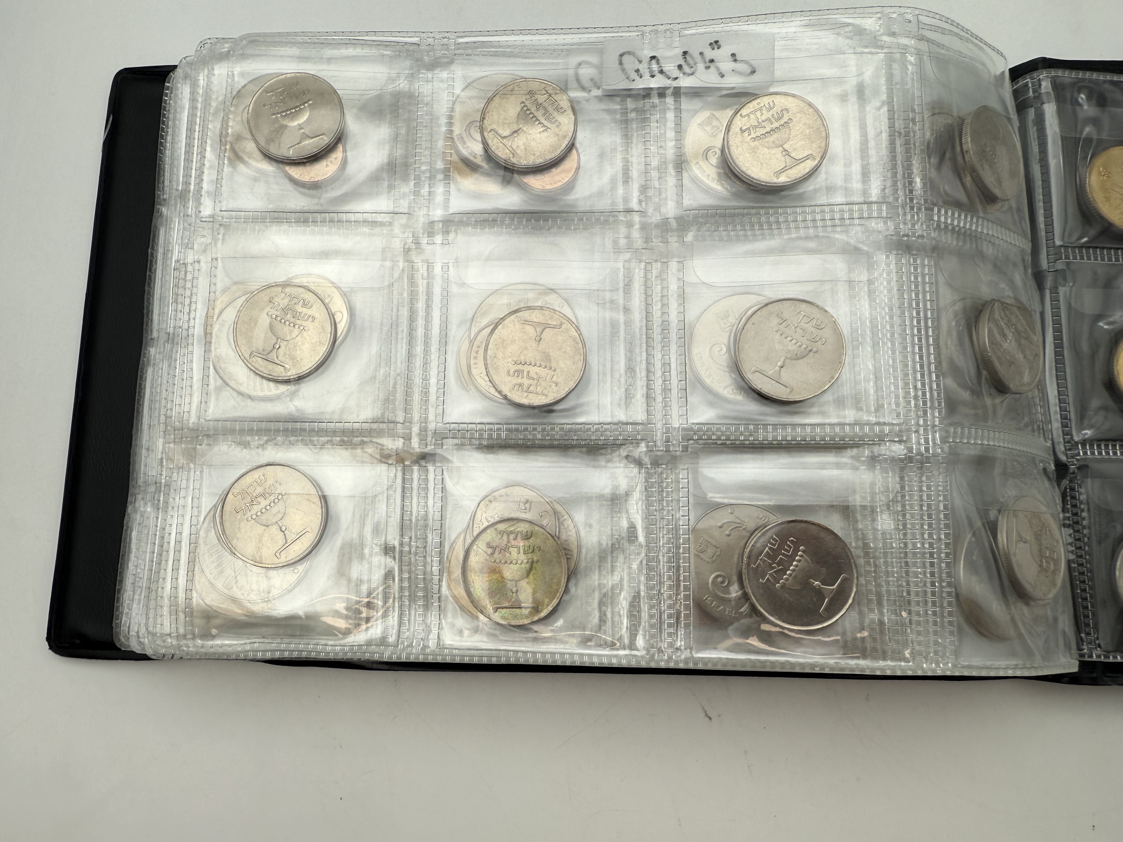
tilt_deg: -79.4
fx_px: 779
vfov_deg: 56.8
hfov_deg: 71.6
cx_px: 562
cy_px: 421
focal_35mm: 24
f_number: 2.2
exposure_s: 1/371
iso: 40
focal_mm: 2.22
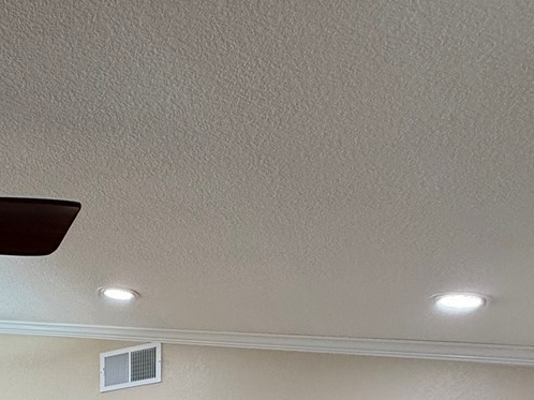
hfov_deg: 36.6
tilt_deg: -4.2
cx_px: -31
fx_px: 694
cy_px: 619
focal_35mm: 45
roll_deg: +1.3
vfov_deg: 24.2
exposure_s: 1/120
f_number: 2.2
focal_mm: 2.22
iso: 200
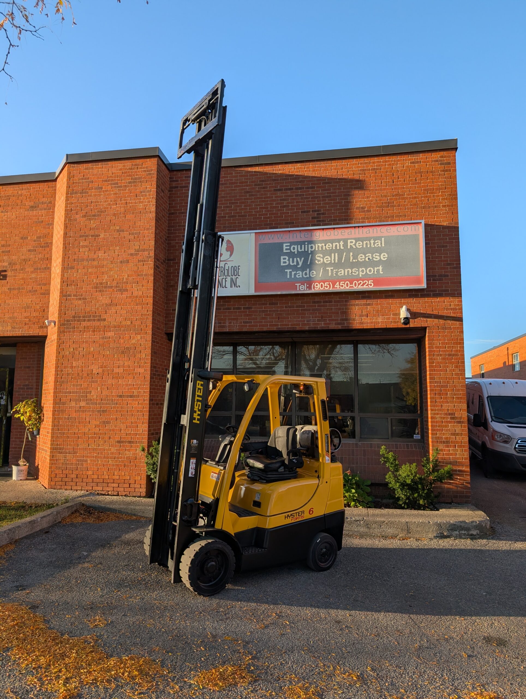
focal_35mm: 24
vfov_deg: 71.5
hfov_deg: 56.9
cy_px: 350
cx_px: 263
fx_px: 485
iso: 22
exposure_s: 1/4405
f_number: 1.68
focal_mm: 6.9
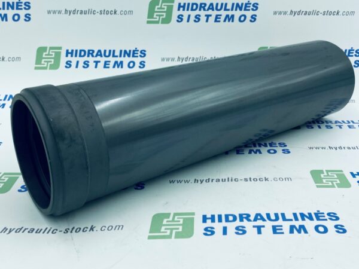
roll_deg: -2.4
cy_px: 134
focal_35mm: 26
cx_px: 180
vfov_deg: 53.1
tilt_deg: -22.6
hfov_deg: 67.3
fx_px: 270
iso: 32
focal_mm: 4.25
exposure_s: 1/585
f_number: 1.8
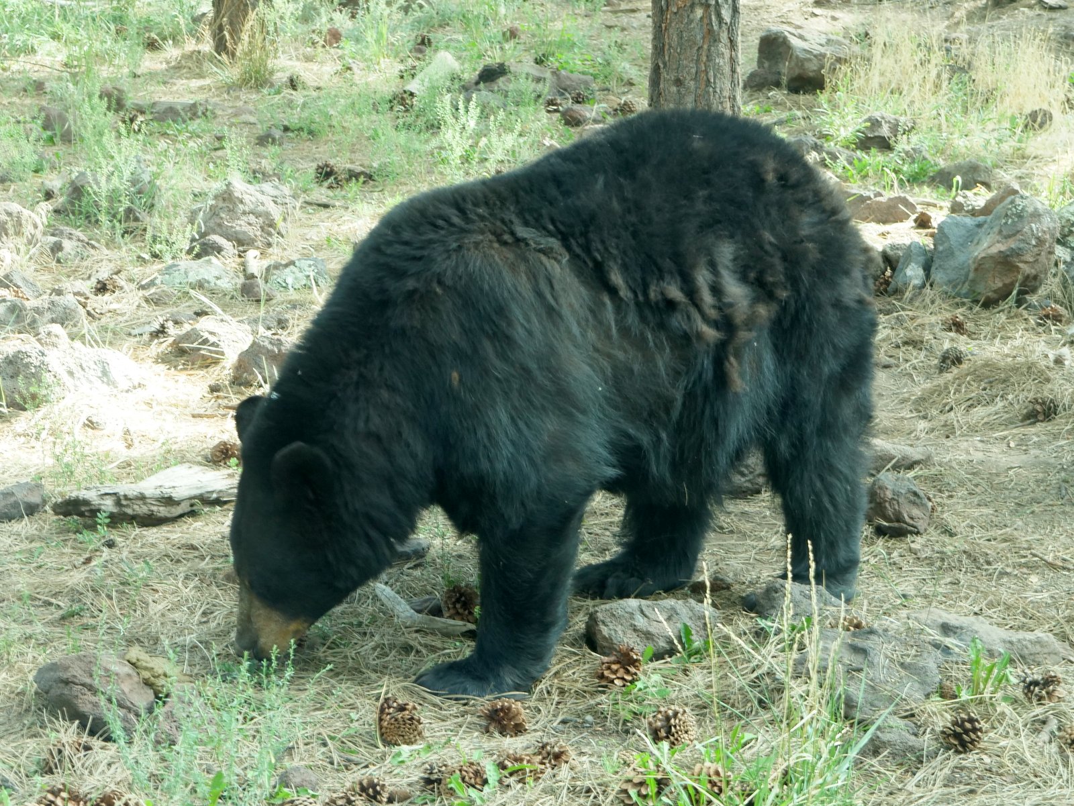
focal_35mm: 90
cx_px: 537
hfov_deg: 21.8
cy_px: 403
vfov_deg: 16.4
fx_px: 2793
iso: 400
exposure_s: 1/15
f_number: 5.6
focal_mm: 45
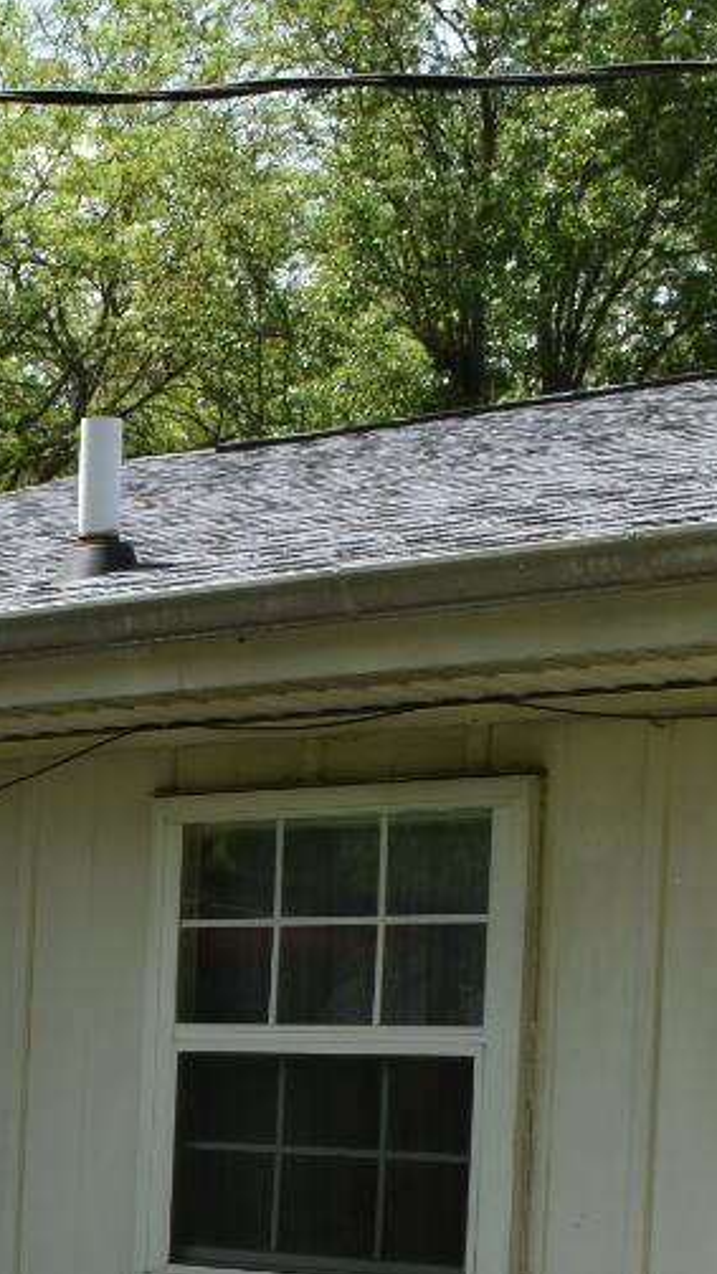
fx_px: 3075
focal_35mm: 91
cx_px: -43
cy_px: 1282
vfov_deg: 22.5
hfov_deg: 13.1
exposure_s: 1/250
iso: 125
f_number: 8
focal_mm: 18
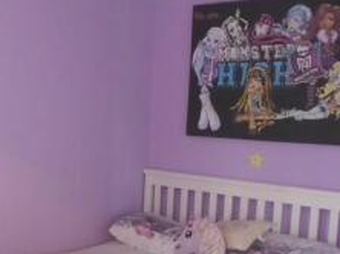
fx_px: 618
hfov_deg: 28.0
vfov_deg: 22.9
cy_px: 201
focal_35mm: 63
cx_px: -34
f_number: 3.3
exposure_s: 1/40
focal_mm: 4.3
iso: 400
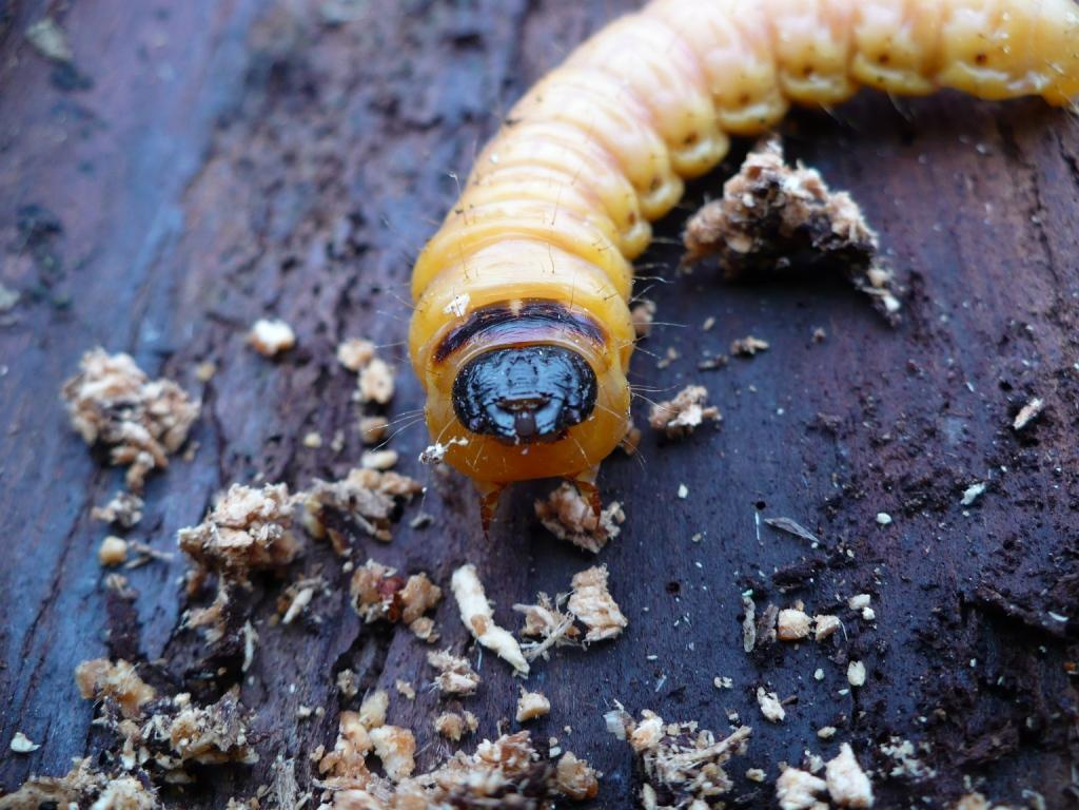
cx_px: 540
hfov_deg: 50.1
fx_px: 1153
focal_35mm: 37
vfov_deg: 38.7
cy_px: 405
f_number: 2.8
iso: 100
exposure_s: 1/160
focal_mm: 6.1
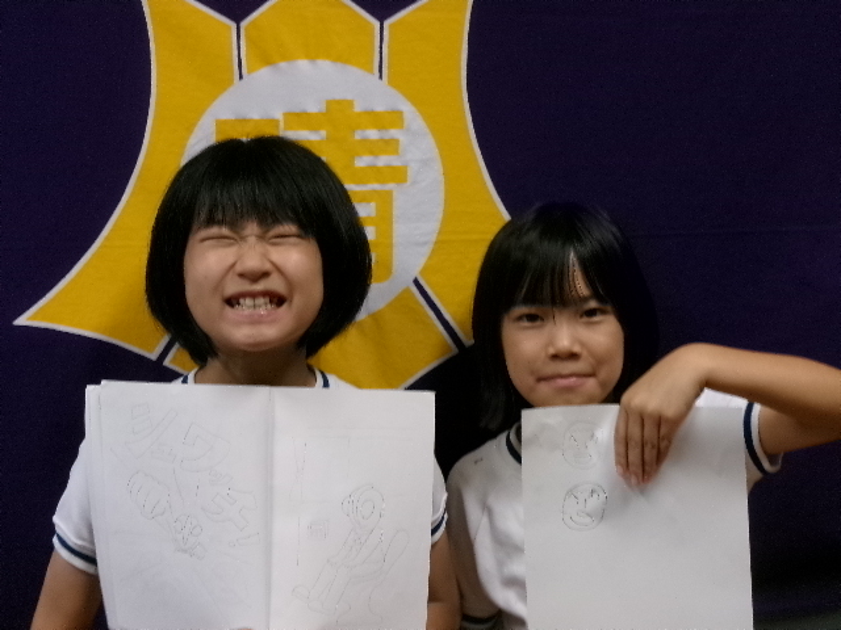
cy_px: 315
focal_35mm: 64
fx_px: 1555
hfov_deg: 30.3
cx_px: 420
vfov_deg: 22.9
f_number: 5.2
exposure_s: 1/18
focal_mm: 11.5
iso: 400
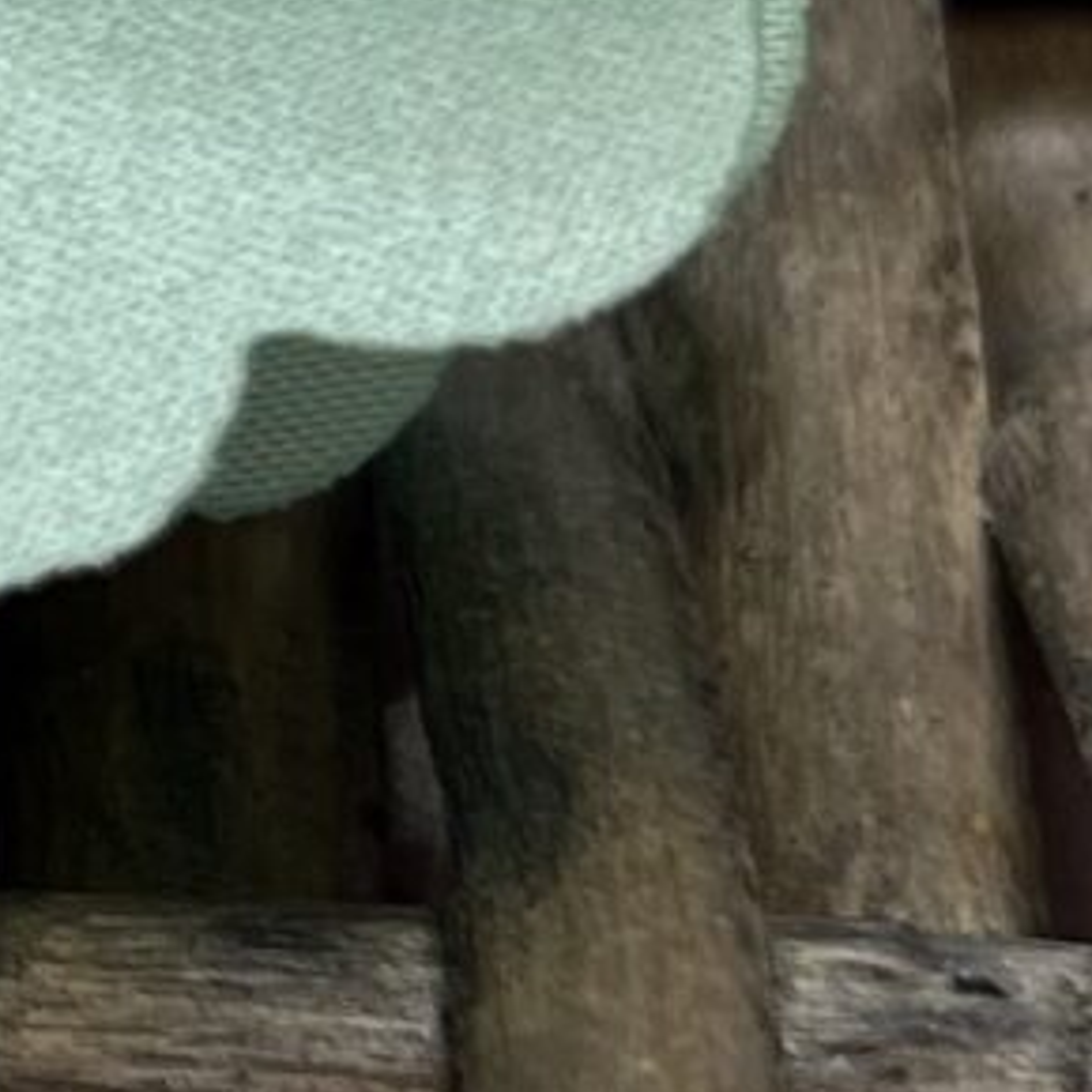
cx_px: -1133
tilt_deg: -37.2
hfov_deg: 8.2
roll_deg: +6.1
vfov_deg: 8.4
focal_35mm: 203
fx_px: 7245
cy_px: -572
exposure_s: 1/521
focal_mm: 5.7
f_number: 1.5
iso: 50
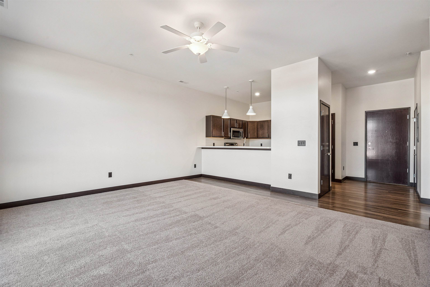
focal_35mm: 16
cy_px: 144
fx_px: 191
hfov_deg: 96.7
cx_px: 215
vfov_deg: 73.7
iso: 800
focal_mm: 16
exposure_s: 1/30
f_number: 10
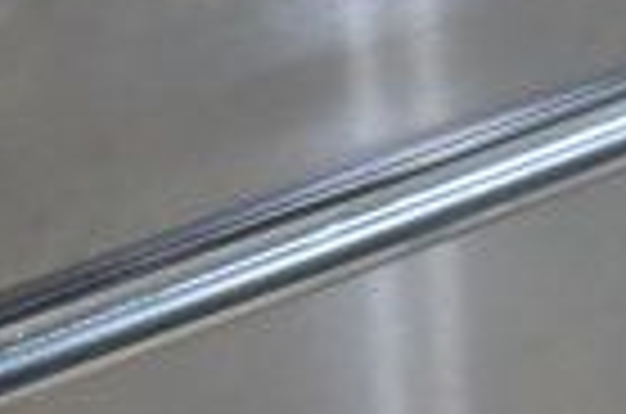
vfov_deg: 6.7
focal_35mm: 198
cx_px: 311
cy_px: -443
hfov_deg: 10.4
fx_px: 3435
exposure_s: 1/50
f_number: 4.2
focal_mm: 30
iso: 800
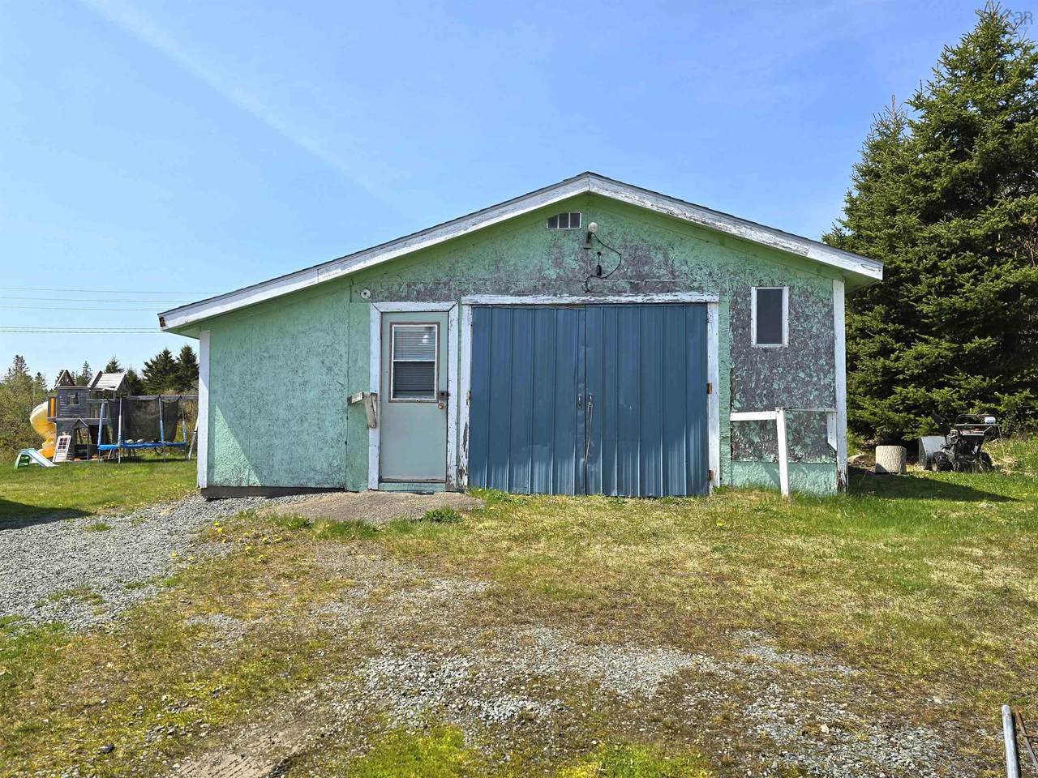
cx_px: 519
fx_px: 690
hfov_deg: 73.9
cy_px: 389
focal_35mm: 23
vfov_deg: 58.9
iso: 12
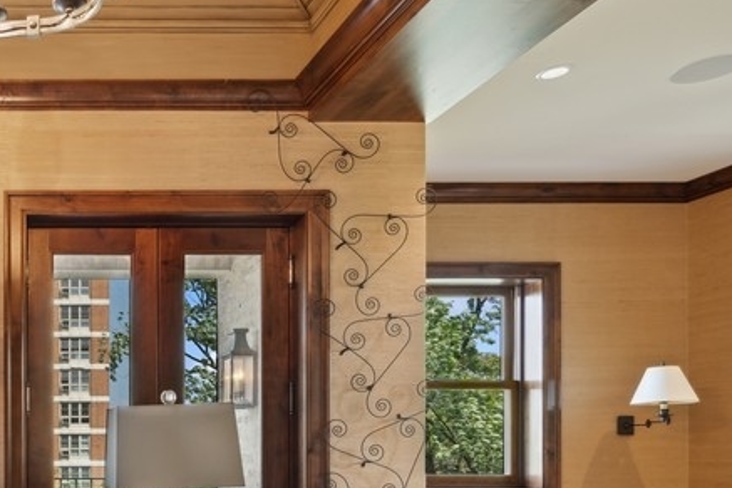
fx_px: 711
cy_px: 466
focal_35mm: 35
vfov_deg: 35.0
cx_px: -15
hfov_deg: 45.2
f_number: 8
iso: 320
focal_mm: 17
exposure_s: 1/15
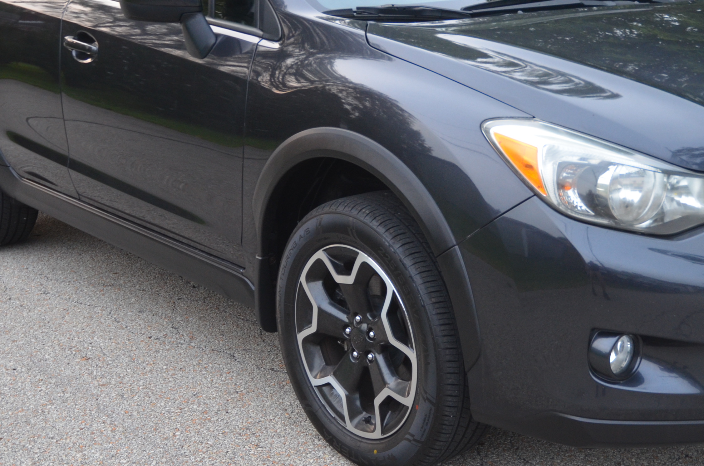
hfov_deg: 33.8
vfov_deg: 22.8
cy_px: 165
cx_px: 439
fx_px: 1151
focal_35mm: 59
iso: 640
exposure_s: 1/60
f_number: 4
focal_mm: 24
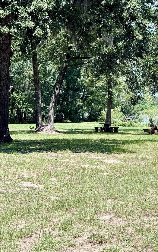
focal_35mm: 88
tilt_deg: -0.3
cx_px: 188
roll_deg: -0.7
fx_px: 606
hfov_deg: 14.4
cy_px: 109
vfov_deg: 23.5
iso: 100
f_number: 1.78
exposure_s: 1/1754
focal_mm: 6.76
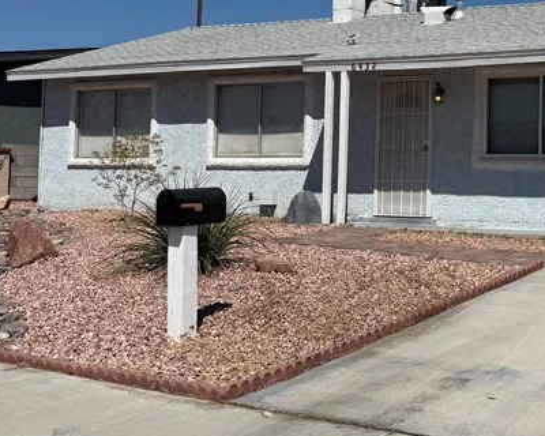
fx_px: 968
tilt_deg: +3.2
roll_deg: -1.1
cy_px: 140
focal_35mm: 60
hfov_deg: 29.8
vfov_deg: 25.2
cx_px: 516
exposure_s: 1/14286
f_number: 1.78
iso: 80
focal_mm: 6.76
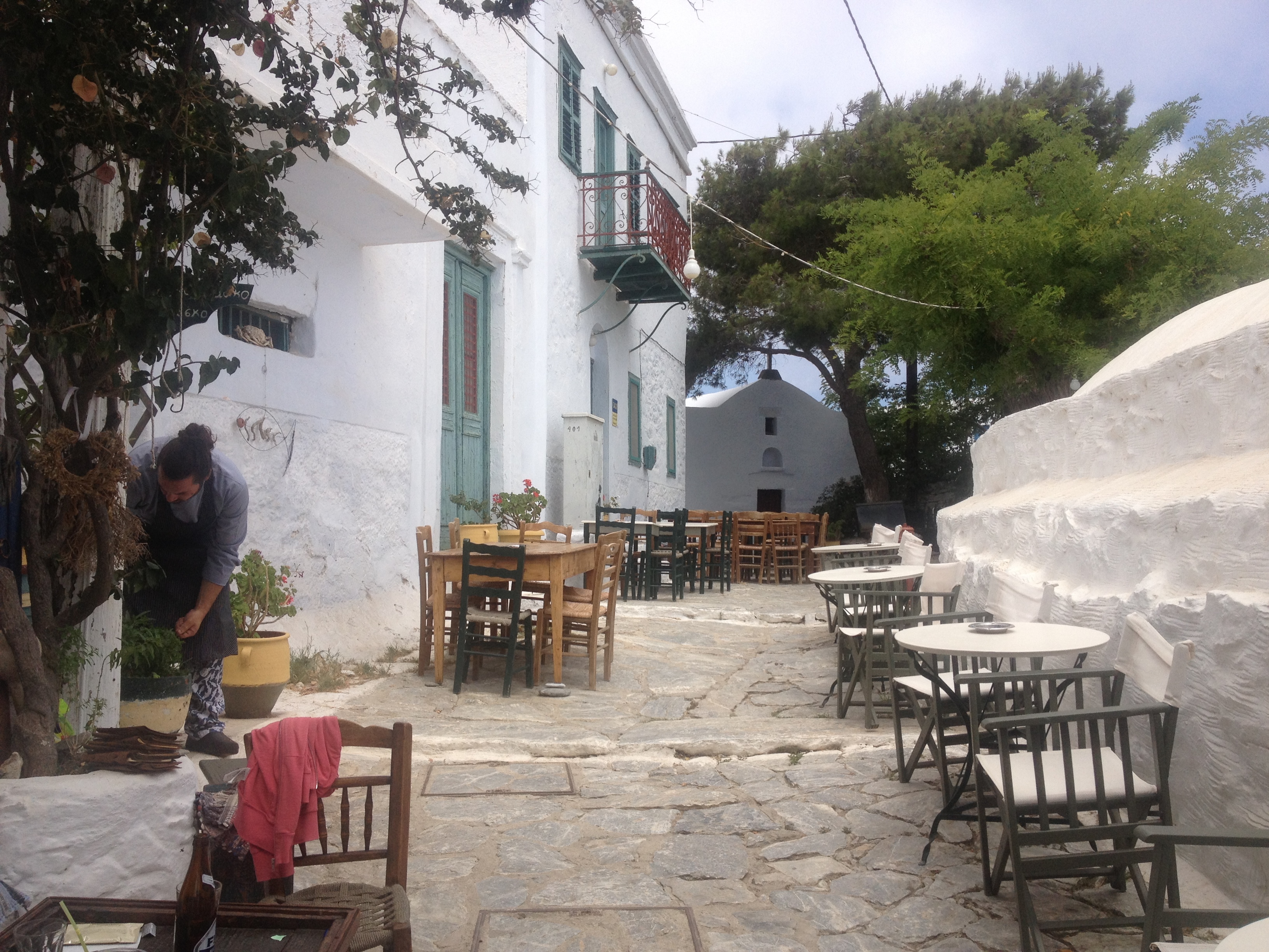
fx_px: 1283
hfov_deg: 52.6
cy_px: 476
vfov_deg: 40.7
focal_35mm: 35
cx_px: 634
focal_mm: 4.28
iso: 50
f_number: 2.4
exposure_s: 1/1577
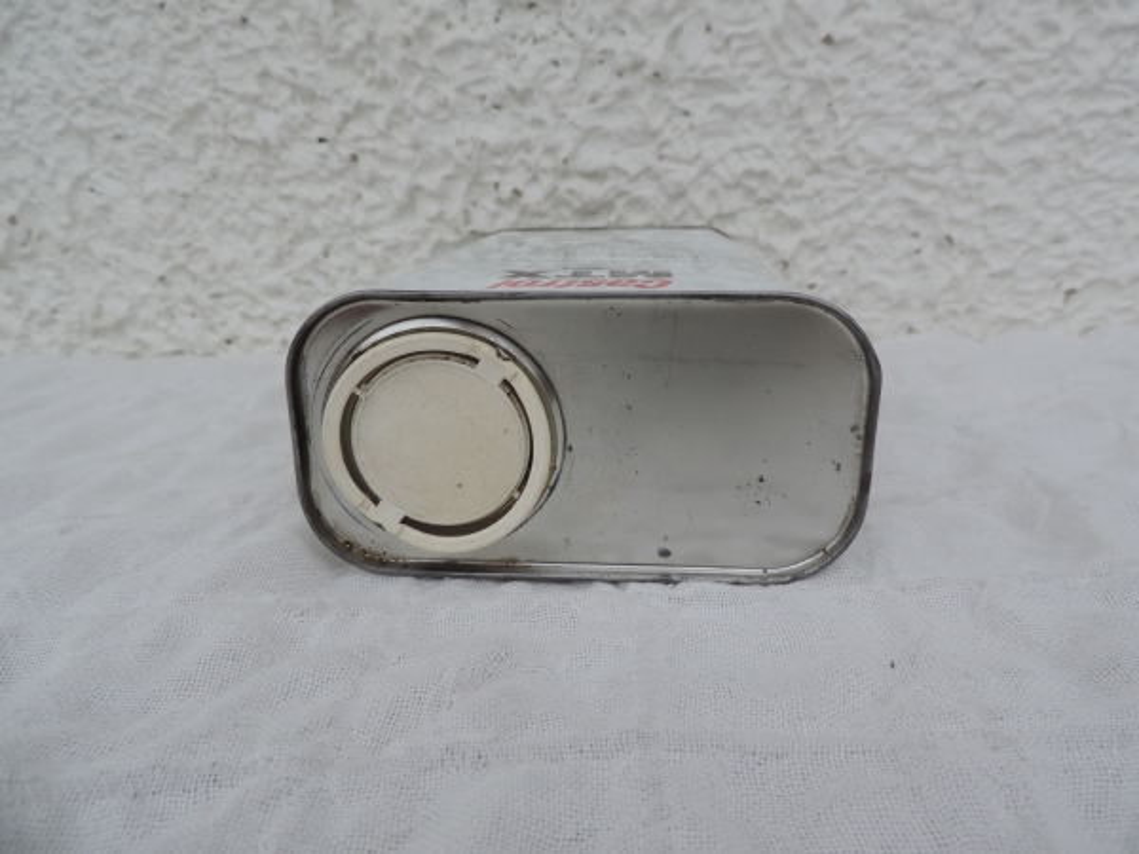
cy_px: 427
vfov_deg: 56.8
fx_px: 790
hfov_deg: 71.6
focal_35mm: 24
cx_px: 570
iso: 80
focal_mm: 4.3
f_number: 3
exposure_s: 1/500
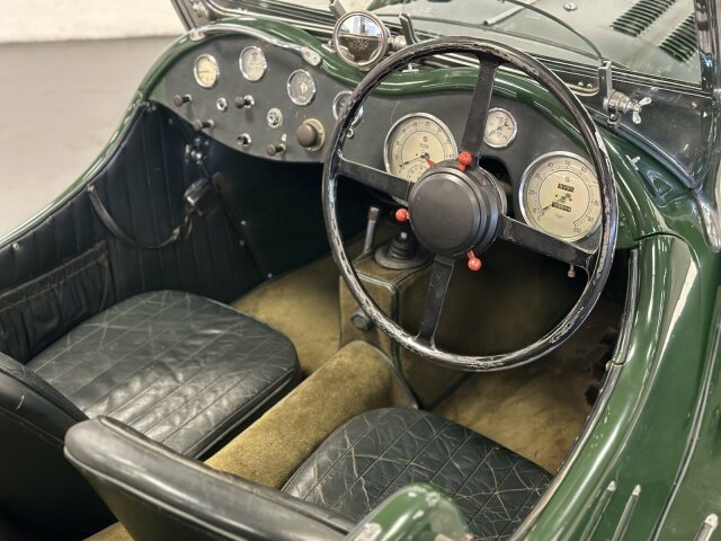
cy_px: 270
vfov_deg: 30.3
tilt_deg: -31.5
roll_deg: -0.6
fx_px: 1000
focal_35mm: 48
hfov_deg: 39.7
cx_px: 360
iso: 500
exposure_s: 1/33
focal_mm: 6.86
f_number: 1.78
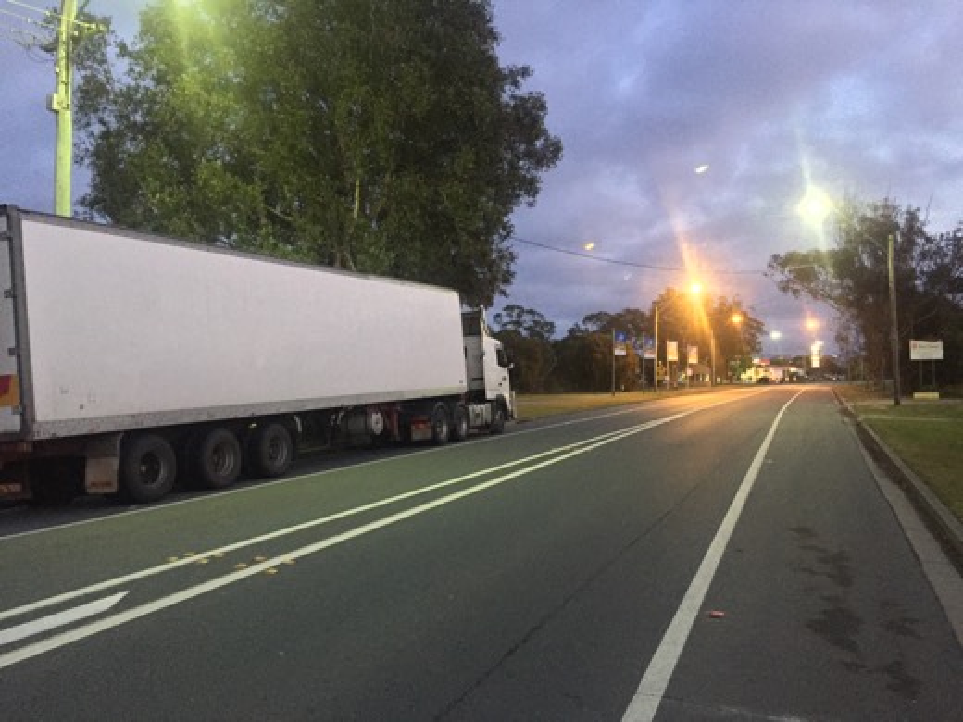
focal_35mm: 29
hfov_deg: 61.7
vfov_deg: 48.2
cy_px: 361
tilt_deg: +1.8
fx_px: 807
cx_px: 482
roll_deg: +0.5
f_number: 2.2
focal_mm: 4.15
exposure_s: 1/15
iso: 400
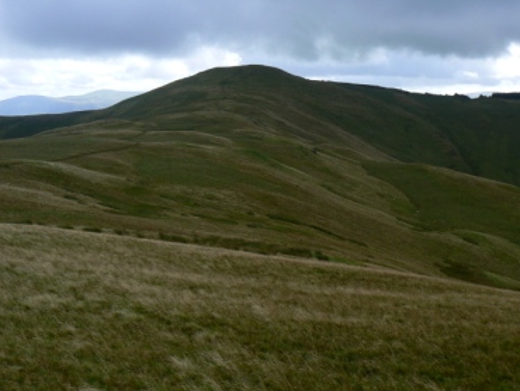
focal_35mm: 42
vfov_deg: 34.3
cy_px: 172
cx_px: 301
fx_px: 631
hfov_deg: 44.6
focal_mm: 6
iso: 80
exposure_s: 1/400
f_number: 5.6
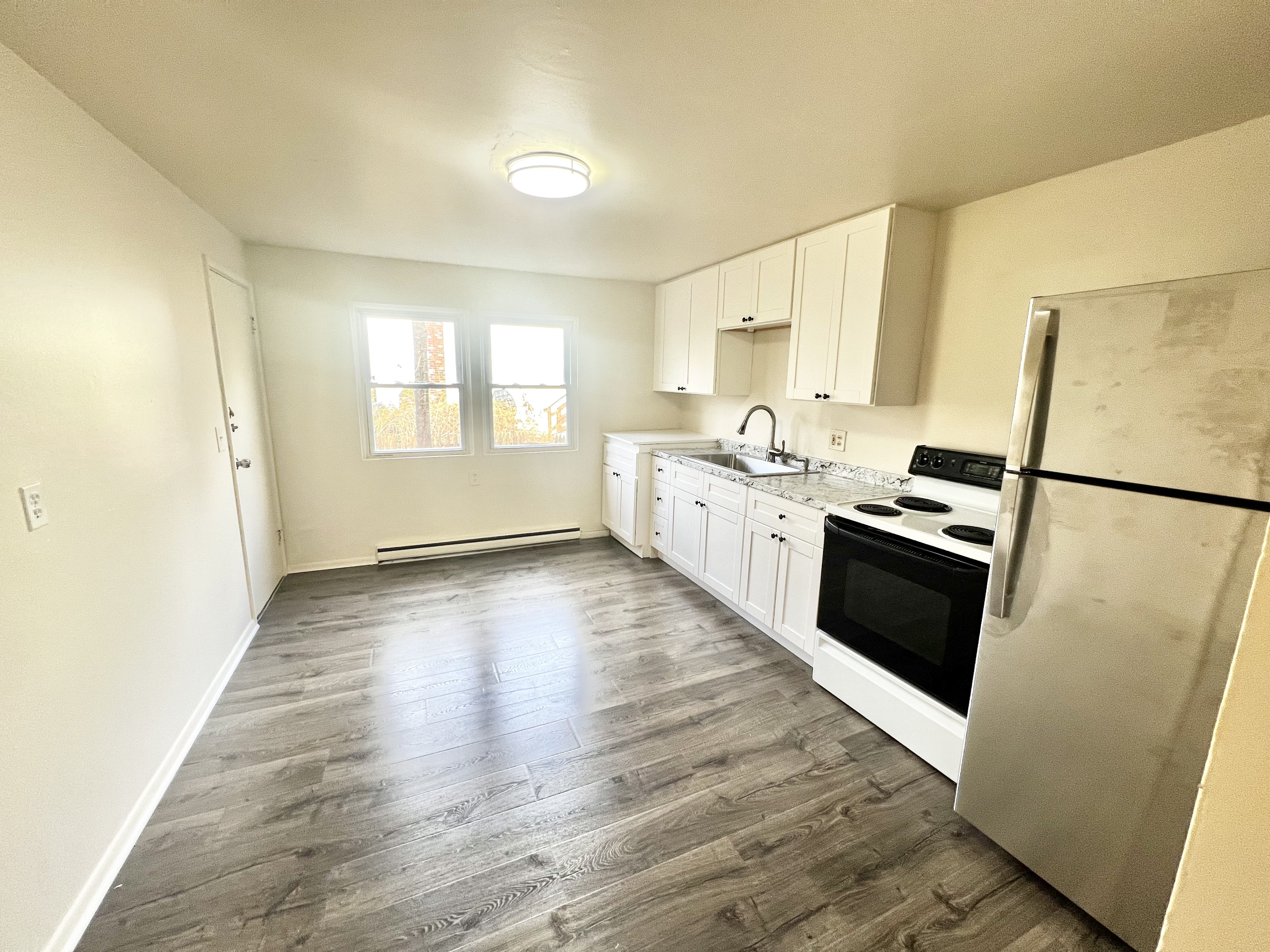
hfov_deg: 106.2
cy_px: 476
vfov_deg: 89.9
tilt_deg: -11.9
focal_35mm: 13
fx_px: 477
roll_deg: -0.8
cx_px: 635
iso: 125
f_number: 1.8
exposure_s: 1/120
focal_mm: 1.57
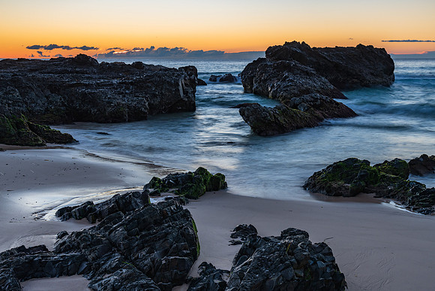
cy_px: 146
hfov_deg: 43.0
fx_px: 552
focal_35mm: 46
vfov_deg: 29.4
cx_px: 218
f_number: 9
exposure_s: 1
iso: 200
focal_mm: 44
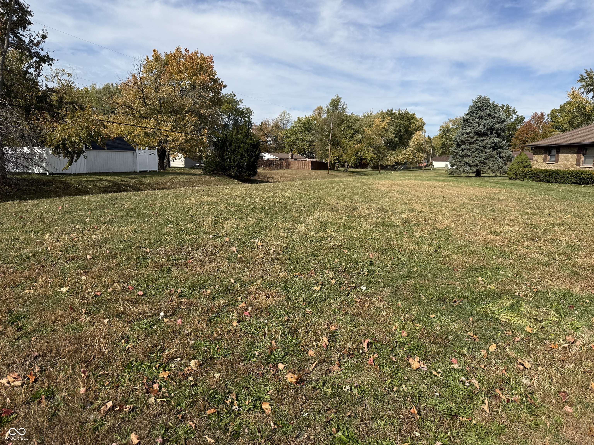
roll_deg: -1.3
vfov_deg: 56.8
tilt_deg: -5.9
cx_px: 297
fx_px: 412
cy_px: 222
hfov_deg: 71.6
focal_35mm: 24
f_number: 1.78
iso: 80
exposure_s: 1/5319
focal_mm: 6.76
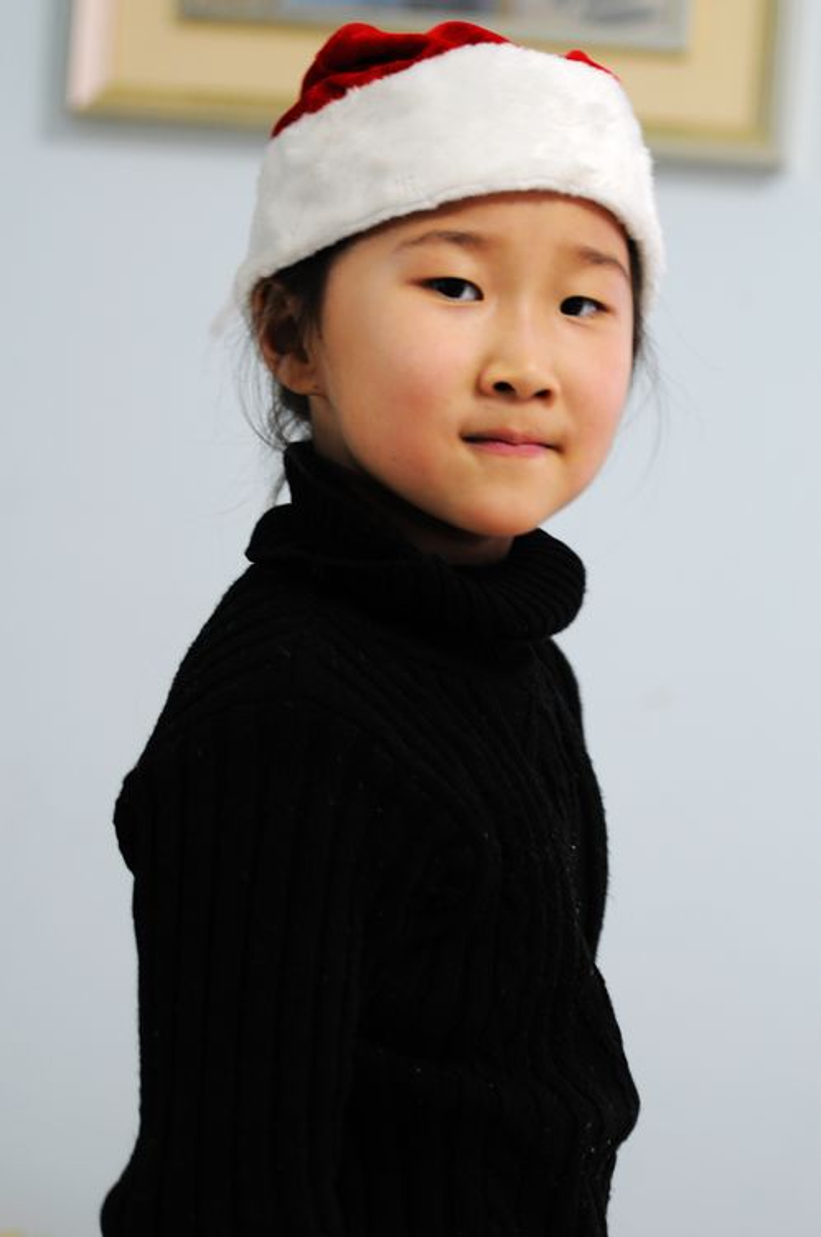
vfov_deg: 19.5
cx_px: 410
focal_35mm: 105
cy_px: 618
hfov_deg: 13.0
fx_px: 3602
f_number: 2.8
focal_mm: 70
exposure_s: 1/15
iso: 500
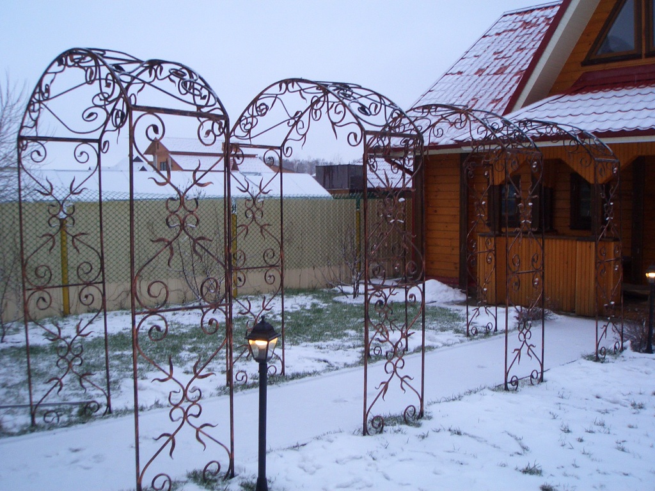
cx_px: 328
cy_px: 246
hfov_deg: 51.4
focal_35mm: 36
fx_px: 681
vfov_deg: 39.7
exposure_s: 1/80
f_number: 4
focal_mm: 4.8
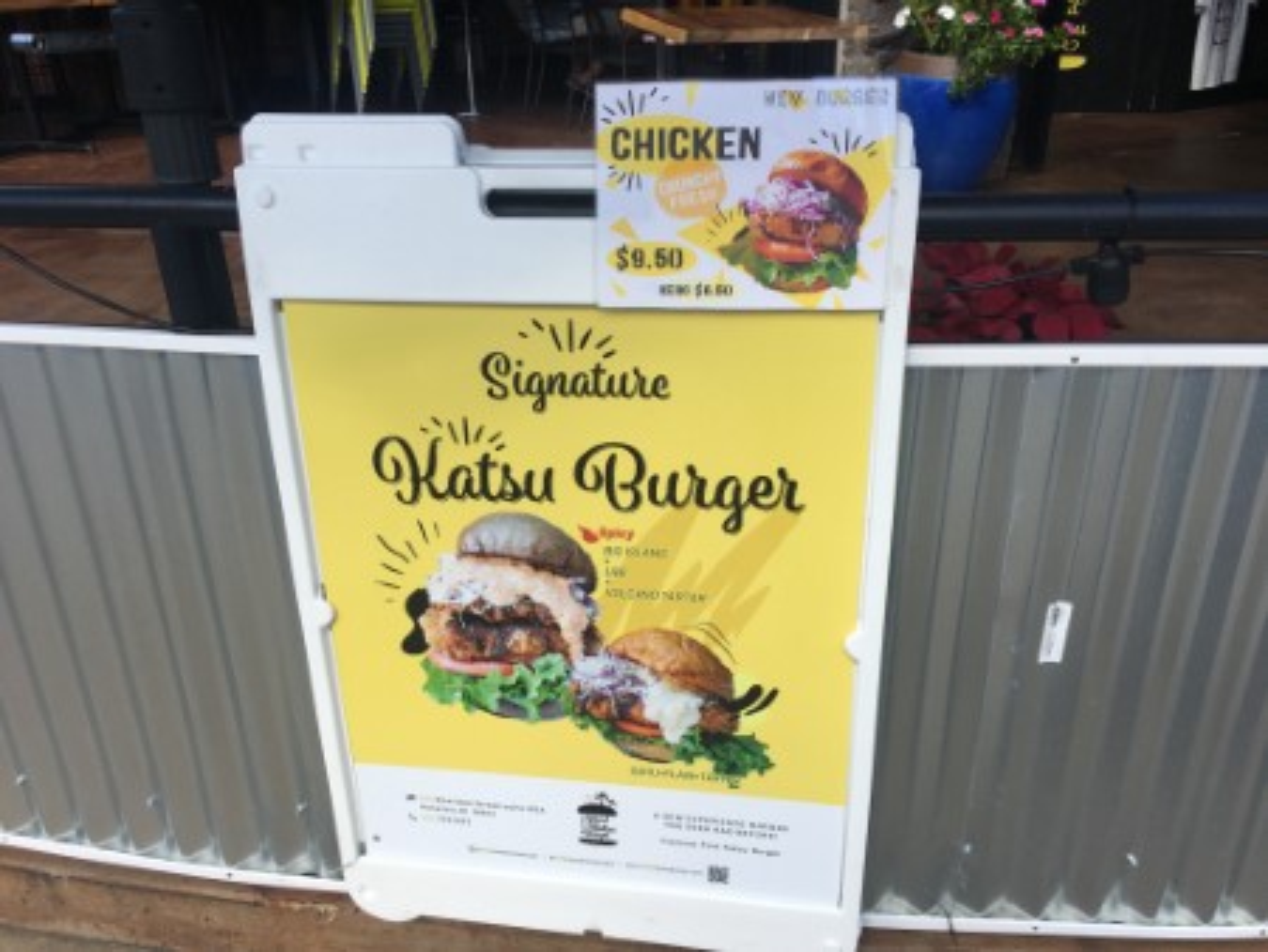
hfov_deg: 61.6
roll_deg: -0.2
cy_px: 476
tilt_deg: -27.4
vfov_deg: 48.3
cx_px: 634
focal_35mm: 29
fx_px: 1063
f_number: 2.2
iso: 25
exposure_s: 1/769
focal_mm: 4.15
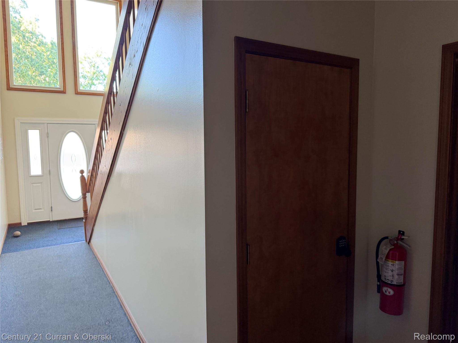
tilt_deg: -2.8
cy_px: 172
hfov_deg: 71.6
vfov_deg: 56.8
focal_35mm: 24
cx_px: 229
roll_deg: -0.1
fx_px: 318
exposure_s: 1/60
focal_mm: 6.76
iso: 400
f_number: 1.78
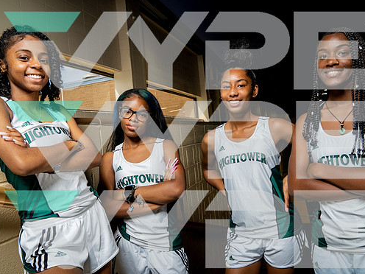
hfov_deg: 65.3
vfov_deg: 51.3
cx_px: 194
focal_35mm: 27
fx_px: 285
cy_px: 140
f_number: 5.6
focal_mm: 24
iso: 800
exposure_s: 1/250
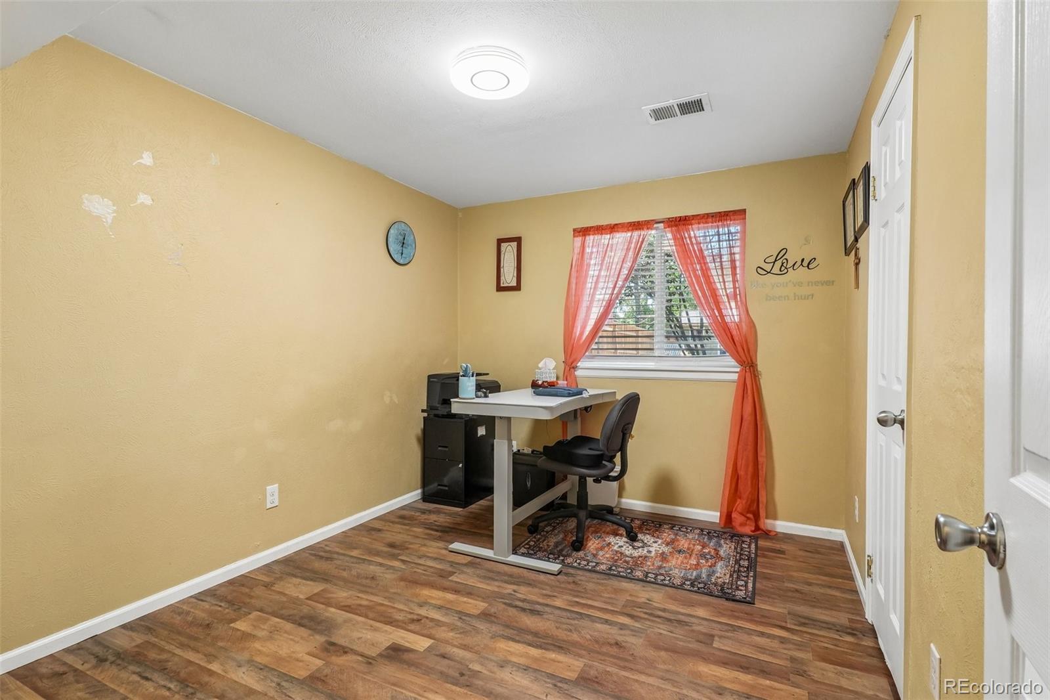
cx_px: 525
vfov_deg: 72.0
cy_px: 350
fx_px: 481
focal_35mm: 16
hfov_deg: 95.0
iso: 500
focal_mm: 11
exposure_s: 1/15
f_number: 8
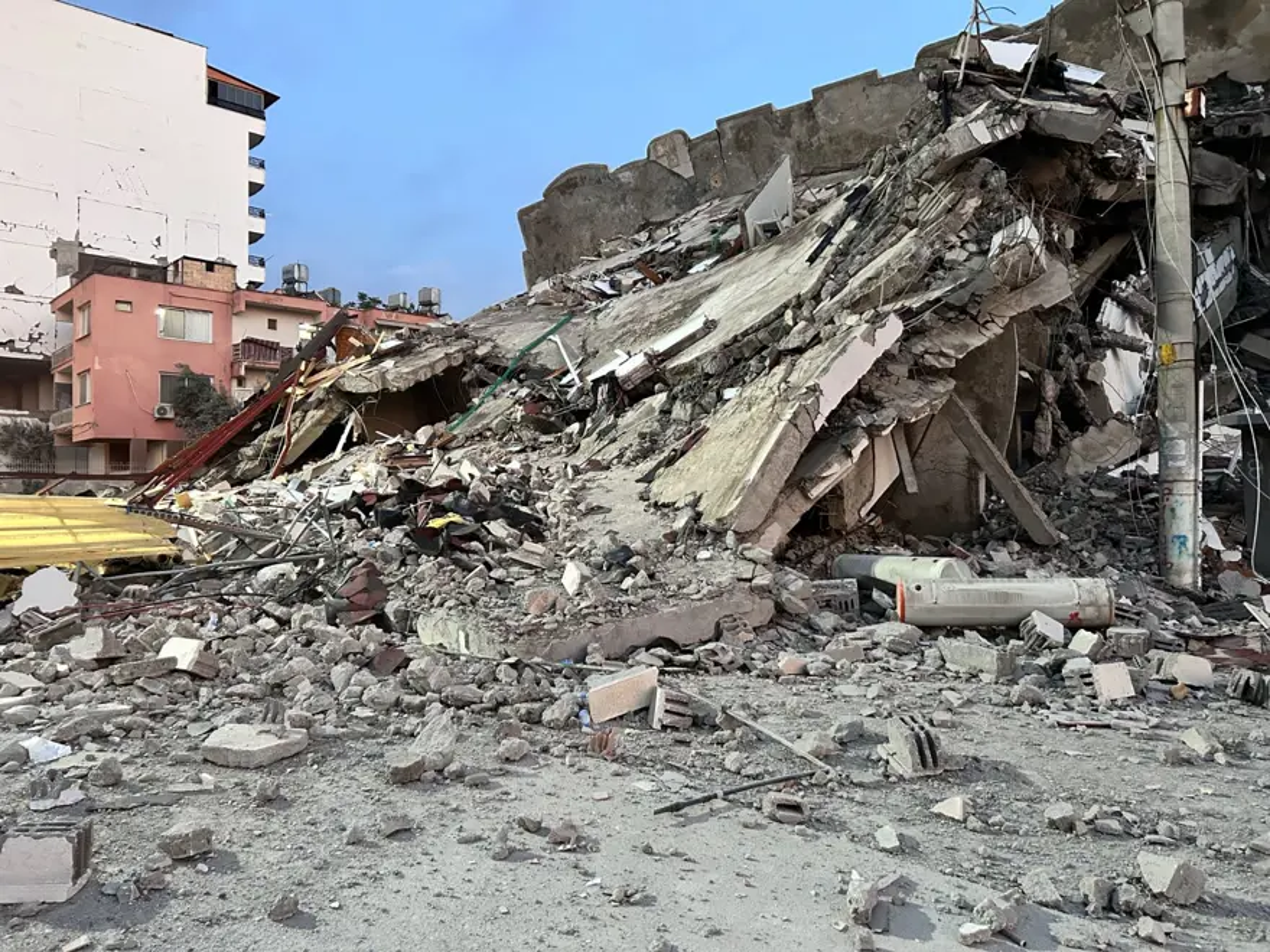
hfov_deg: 67.3
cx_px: 635
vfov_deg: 53.1
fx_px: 954
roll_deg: +0.6
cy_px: 476
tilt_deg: +1.8
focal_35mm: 26
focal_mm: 5.7
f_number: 1.5
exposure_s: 1/33
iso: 640
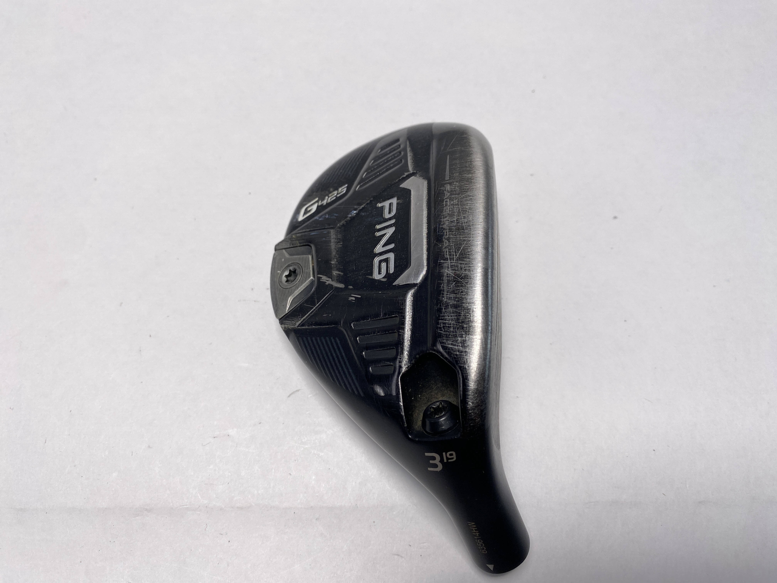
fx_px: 584
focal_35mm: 26
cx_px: 388
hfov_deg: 67.3
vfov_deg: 53.1
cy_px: 292
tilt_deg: -65.5
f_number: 1.8
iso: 32
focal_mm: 4.25
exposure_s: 1/658
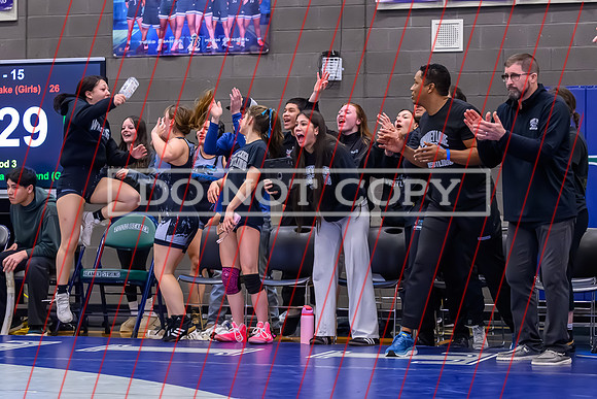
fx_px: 1633
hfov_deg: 20.7
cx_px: 317
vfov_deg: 13.9
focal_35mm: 98
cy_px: 218
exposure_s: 1/640
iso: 10000
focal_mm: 70
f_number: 2.8
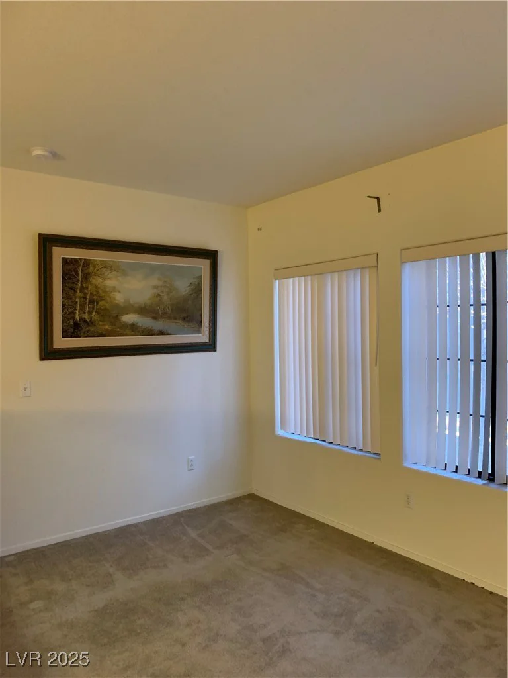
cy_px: 339
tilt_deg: +0.0
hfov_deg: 53.1
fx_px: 509
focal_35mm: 26
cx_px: 254
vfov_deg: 67.3
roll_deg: +1.7
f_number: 1.8
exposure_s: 1/40
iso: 400
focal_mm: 4.25
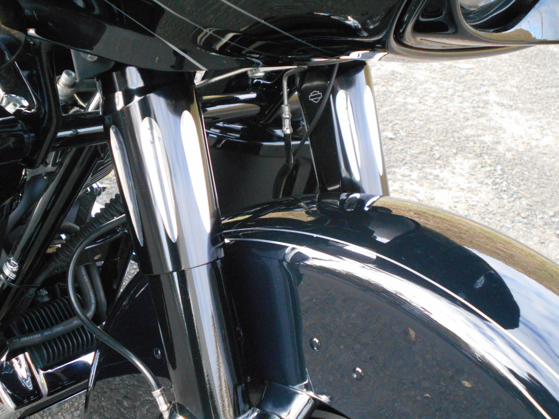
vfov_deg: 32.9
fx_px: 711
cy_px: 210
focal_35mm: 44
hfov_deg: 42.9
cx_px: 280
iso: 560
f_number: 4.2
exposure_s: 1/250
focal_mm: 7.7
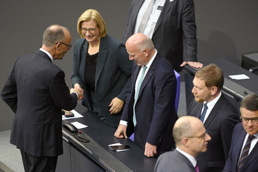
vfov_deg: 6.9
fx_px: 1432
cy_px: 86
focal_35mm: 200
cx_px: 129
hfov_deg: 10.3
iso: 5000
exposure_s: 1/640
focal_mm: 200
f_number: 3.5
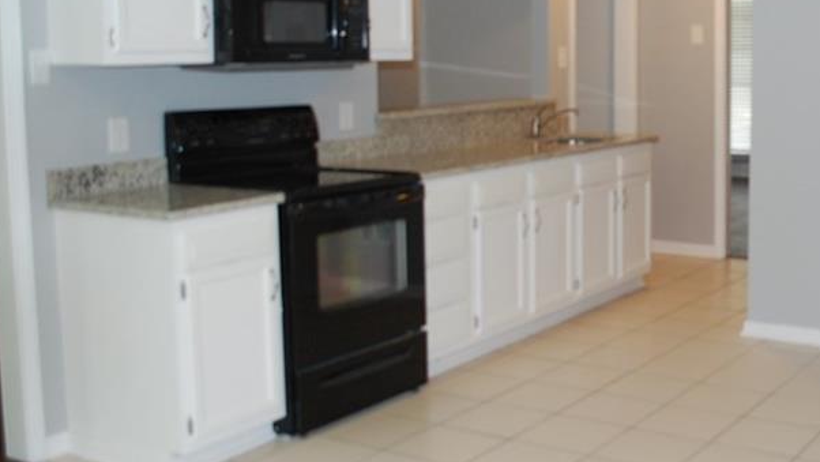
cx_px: 622
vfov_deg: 24.8
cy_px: 142
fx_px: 1044
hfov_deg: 41.5
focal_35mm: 48
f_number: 3.5
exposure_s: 1/60
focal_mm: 18
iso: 400
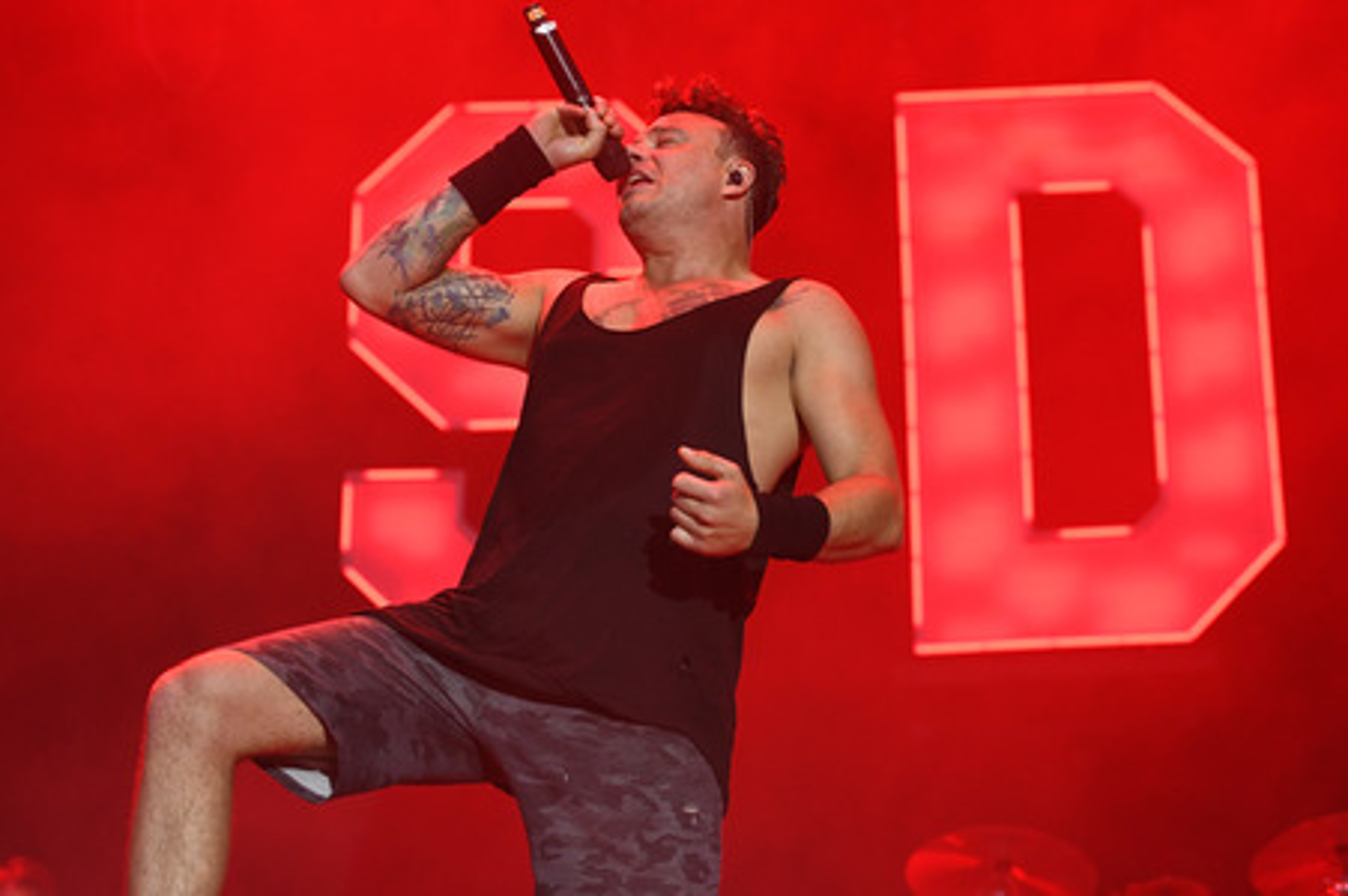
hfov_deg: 28.9
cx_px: 674
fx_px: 2619
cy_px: 448
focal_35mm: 70
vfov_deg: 19.4
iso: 1600
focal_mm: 70
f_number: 4
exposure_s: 1/400
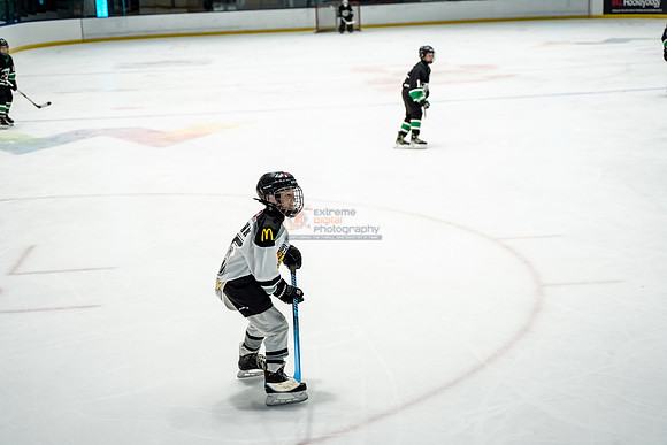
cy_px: 222
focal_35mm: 65
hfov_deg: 31.0
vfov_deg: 20.9
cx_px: 334
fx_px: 1205
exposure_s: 1/1000
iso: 2500
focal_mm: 65
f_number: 2.8
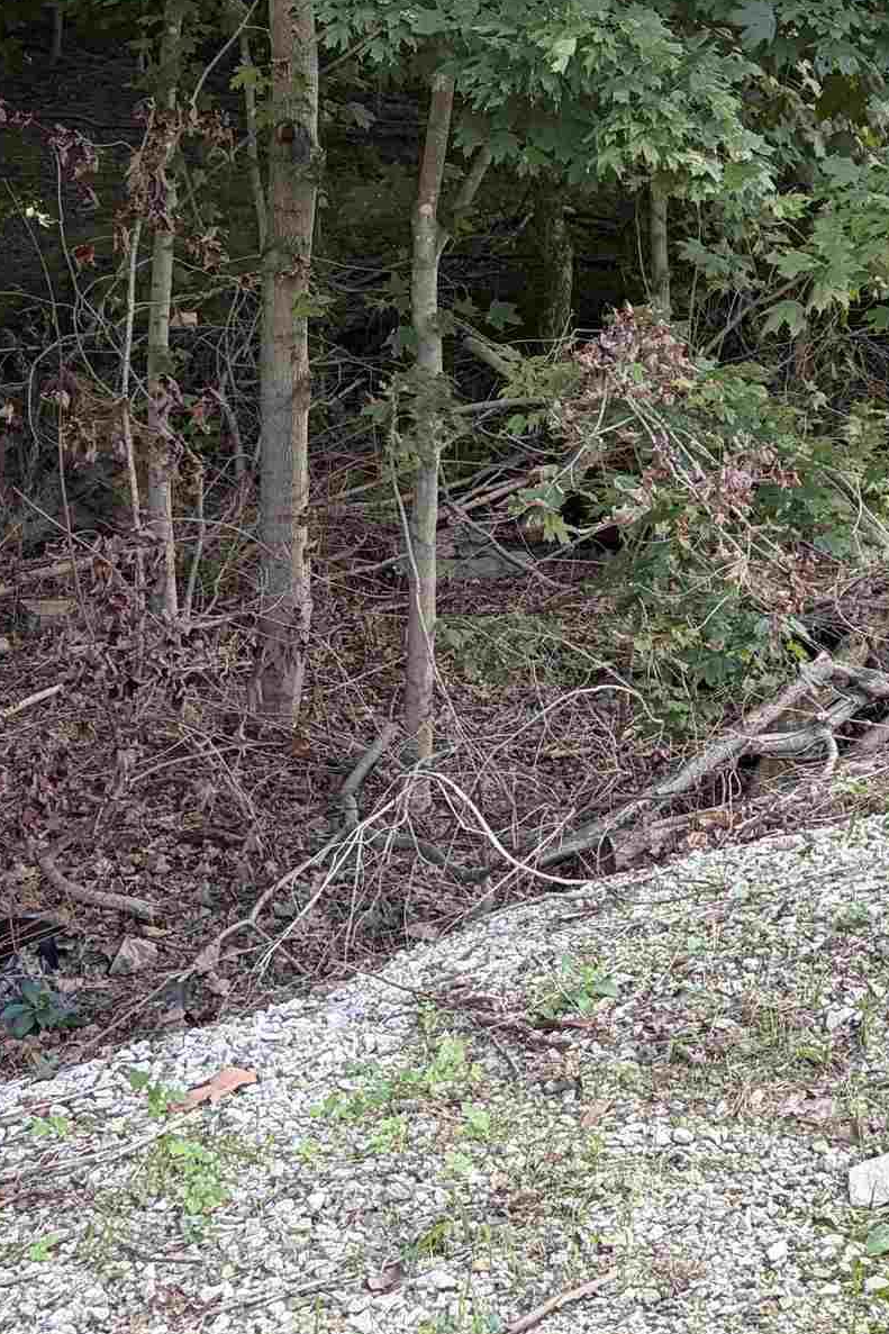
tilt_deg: -3.0
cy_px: 326
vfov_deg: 28.4
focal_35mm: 70
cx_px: 1227
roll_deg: +2.3
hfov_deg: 17.9
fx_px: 2593
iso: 50
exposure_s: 1/122
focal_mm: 5.96
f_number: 1.6
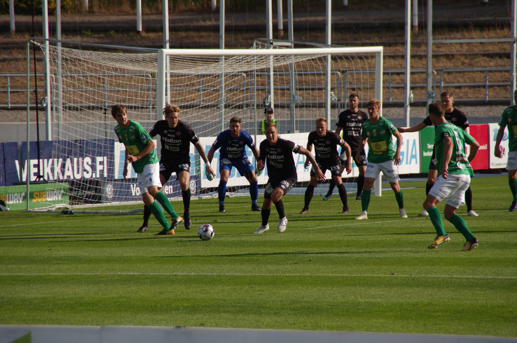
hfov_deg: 6.9
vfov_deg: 4.6
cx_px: 258
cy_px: 172
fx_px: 4299
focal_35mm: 300
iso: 100
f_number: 7.1
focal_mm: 200
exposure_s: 1/400
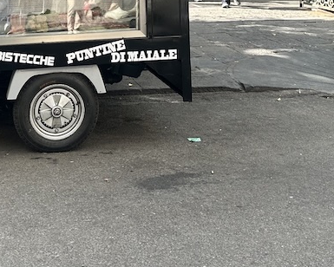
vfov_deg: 19.4
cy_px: -77
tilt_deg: +0.5
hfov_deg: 26.0
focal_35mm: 73
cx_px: 136
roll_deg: +0.0
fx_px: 722
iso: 80
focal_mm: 6.86
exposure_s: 1/435
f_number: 1.78
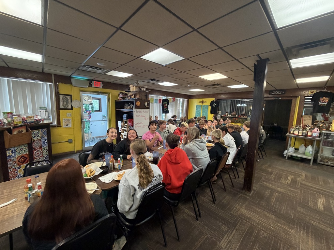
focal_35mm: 14
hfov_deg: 102.1
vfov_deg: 85.7
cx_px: 167
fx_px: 135
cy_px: 125
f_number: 2.2
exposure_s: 1/60
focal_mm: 2.22
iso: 400
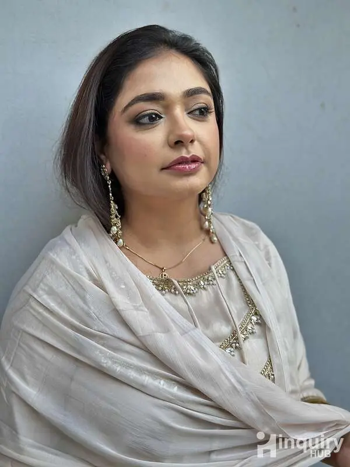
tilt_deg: -7.4
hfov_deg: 30.3
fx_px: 647
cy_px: 234
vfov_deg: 39.7
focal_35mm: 48
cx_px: 175
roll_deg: -0.9
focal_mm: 6.86
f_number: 1.78
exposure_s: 1/111
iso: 125
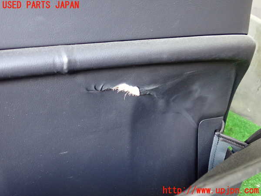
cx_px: 130
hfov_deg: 60.0
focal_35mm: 30
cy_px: 98
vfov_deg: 46.8
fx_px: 226
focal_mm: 5.4
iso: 800
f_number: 2.3
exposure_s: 1/30
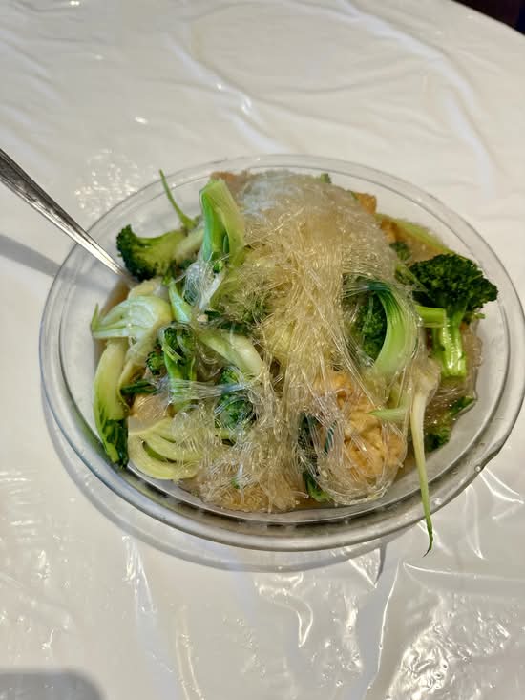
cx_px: 262
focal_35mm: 24
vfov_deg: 71.6
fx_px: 485
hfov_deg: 56.8
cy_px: 350
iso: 160
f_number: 1.78
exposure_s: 1/60
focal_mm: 6.86
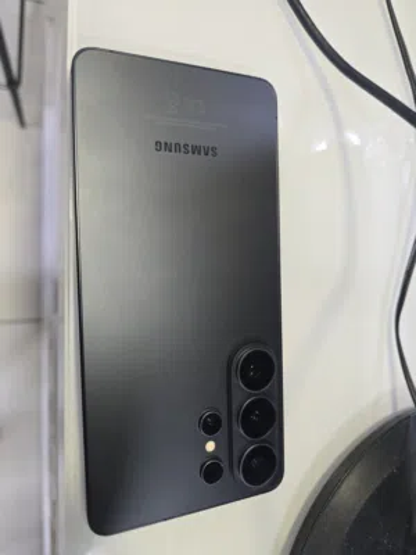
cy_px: 278
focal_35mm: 23
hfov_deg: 58.9
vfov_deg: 73.9
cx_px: 208
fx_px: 369
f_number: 1.7
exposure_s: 1/100
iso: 160
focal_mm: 6.3
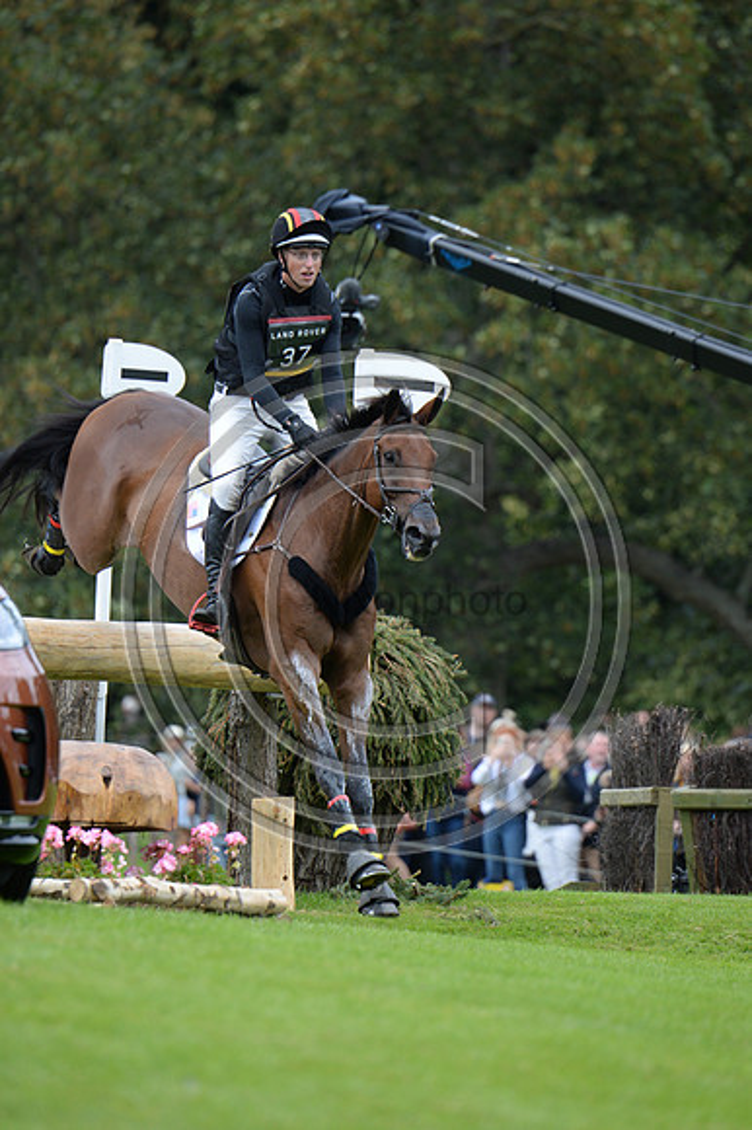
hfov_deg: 3.4
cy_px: 565
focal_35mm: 400
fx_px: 12547
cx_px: 376
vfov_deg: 5.2
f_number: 6.3
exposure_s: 1/1000
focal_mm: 400
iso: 1000
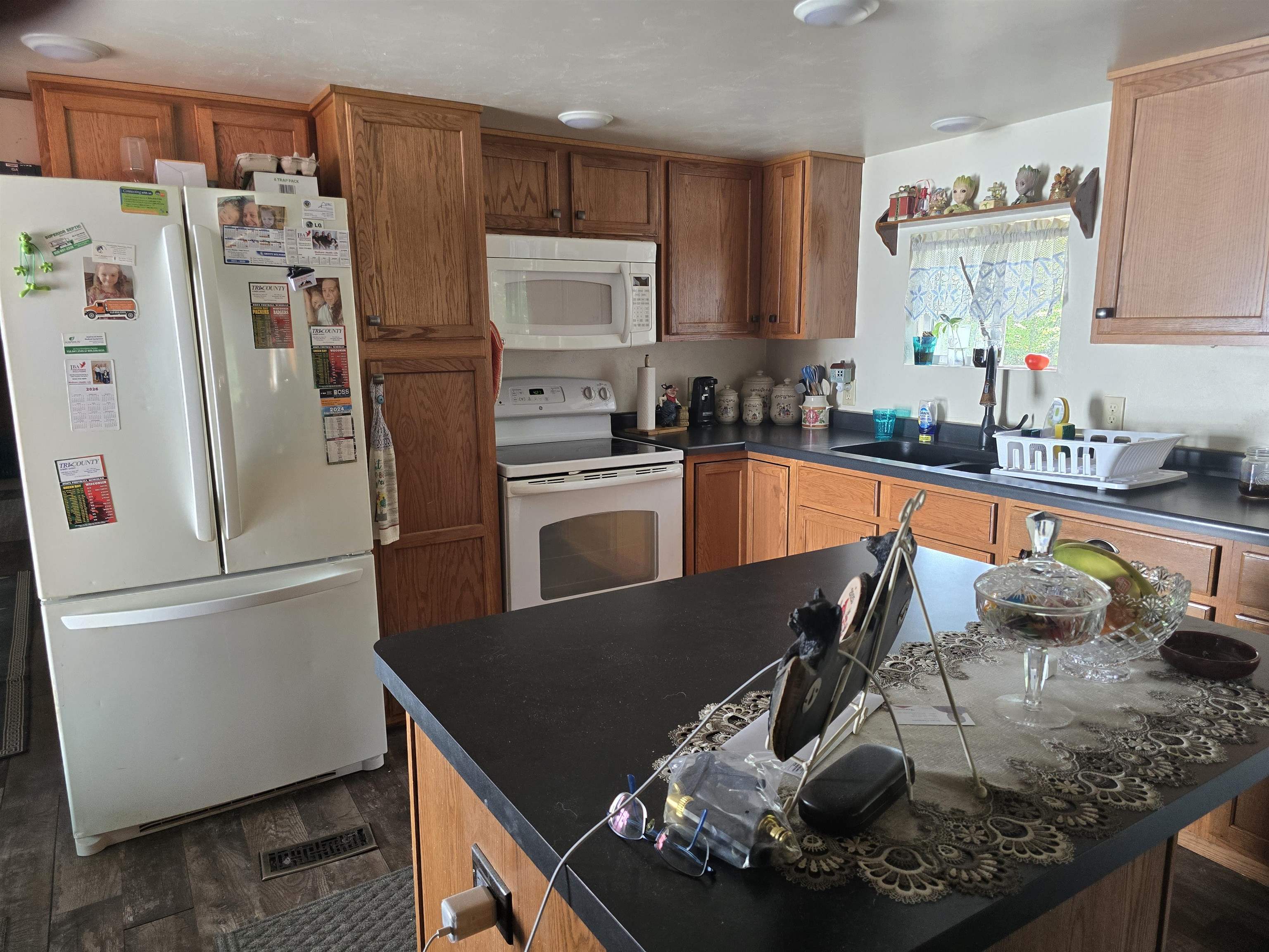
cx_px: 634
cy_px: 476
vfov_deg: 58.9
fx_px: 843
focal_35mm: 23
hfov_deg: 73.9
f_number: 1.7
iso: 250
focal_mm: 6.3
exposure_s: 1/120
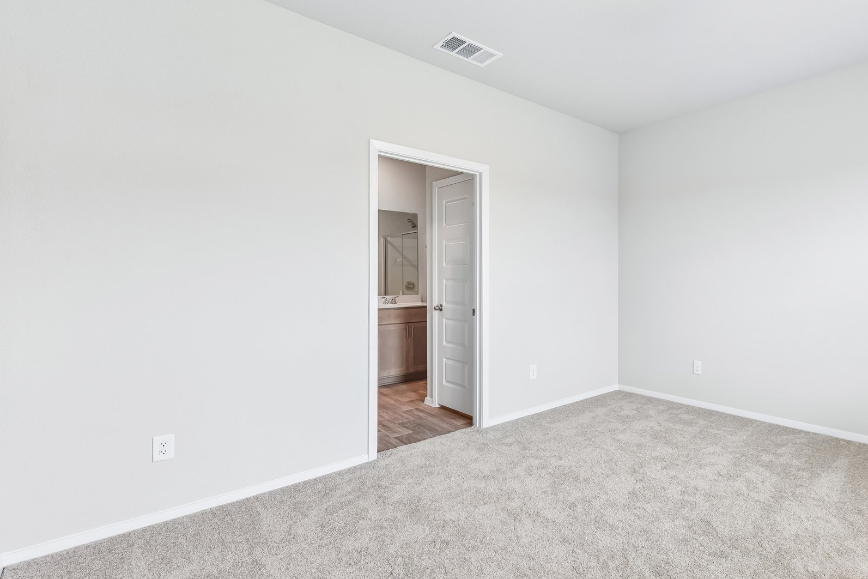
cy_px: 286
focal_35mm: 18
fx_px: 434
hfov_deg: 87.7
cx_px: 557
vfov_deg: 67.4
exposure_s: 1/15
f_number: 8
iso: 160
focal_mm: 14
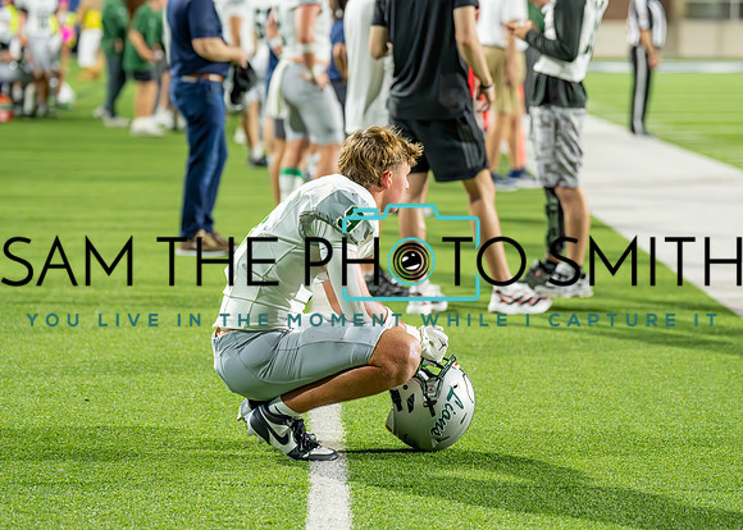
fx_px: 2894
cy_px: 254
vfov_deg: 10.5
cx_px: 358
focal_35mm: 137
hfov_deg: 14.6
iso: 3200
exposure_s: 1/1600
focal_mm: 111
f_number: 2.8
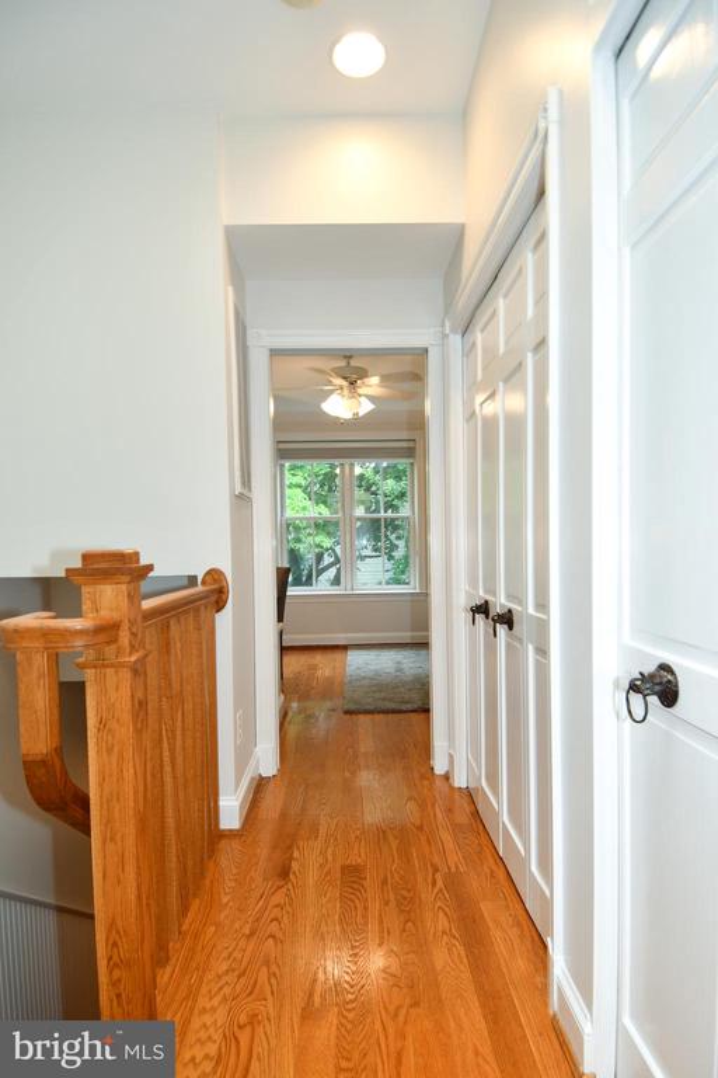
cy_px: 539
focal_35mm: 18
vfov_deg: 90.0
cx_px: 359
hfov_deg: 67.4
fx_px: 538
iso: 200
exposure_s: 1/60
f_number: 4
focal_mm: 12
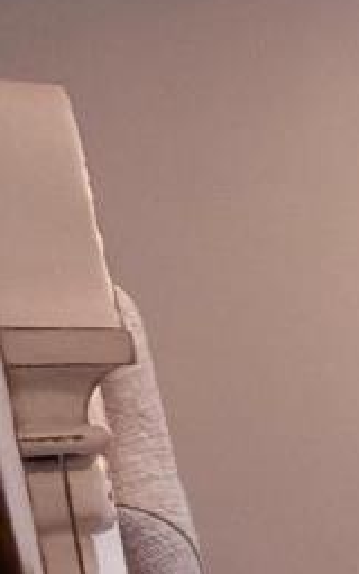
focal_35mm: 87
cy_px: 512
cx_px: 1609
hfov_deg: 7.2
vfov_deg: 23.2
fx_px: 1362
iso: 250
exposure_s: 1/60
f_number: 2.2
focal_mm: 2.22
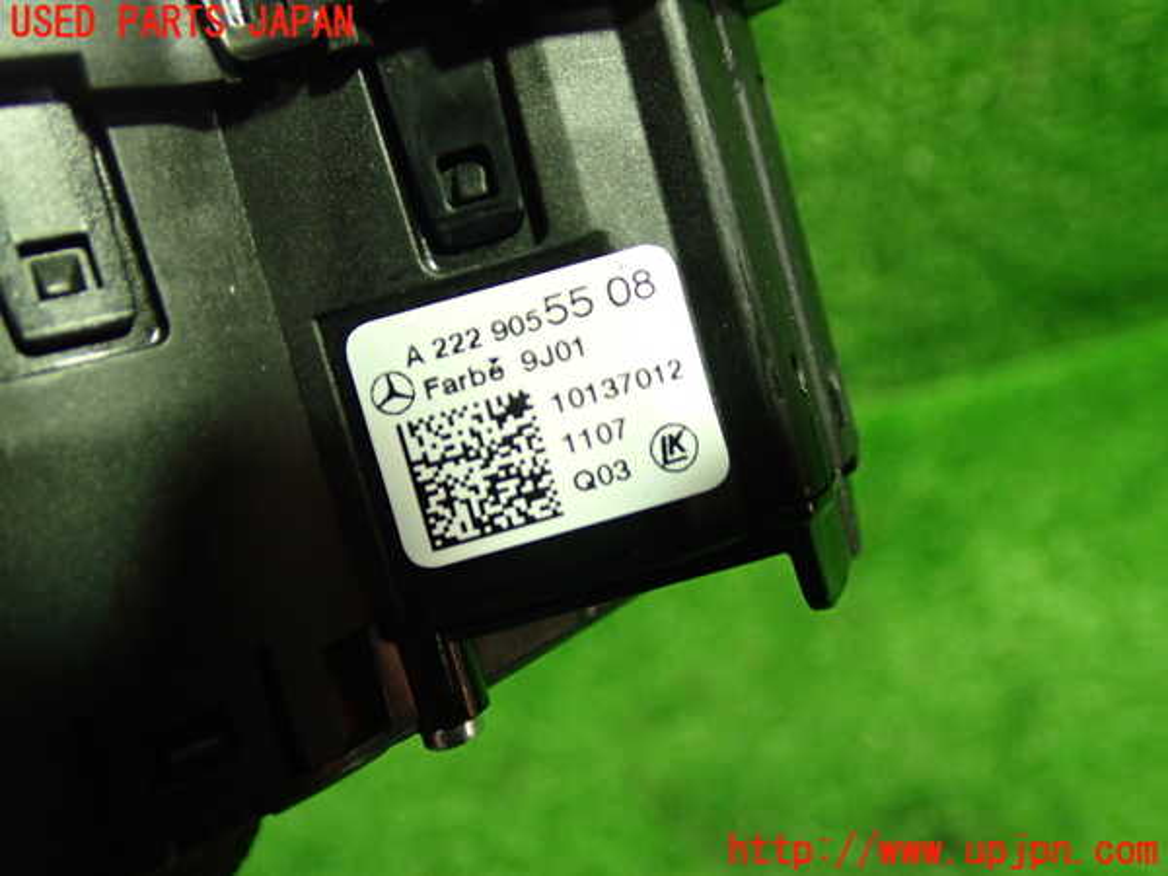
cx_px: 584
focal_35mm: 36
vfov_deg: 39.7
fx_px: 1215
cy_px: 438
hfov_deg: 51.4
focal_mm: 6.37
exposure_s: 1/40
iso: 400
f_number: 2.5
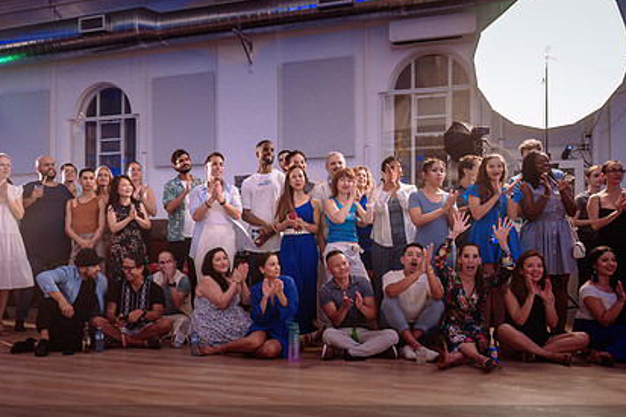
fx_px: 626
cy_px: 247
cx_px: 238
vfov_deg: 36.7
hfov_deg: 52.6
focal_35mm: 36
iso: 1600
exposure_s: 1/250
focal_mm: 24
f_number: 2.8
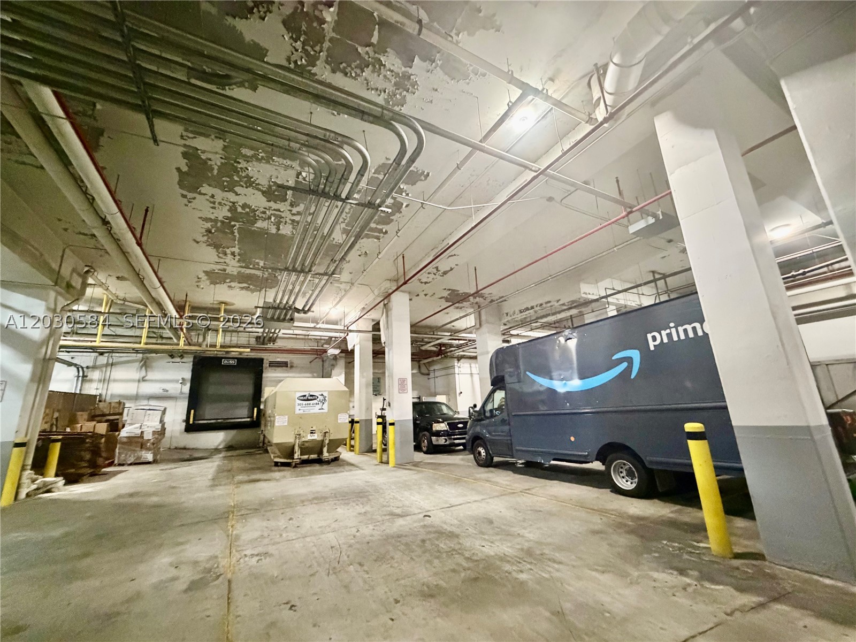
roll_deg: +2.5
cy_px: 321
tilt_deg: +15.2
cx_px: 428
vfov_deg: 85.7
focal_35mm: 14
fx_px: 346
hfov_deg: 102.1
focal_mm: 2.22
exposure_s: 1/60
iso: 1000
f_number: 2.2
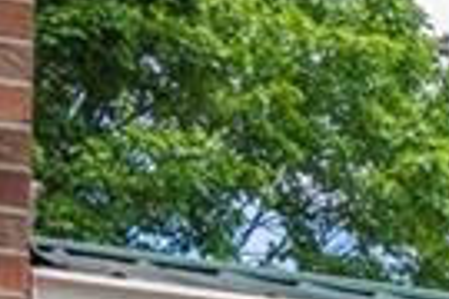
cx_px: 1404
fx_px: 2744
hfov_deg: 7.9
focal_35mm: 220
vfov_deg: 5.6
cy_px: 1042
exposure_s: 1/640
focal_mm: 29
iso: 320
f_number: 7.1
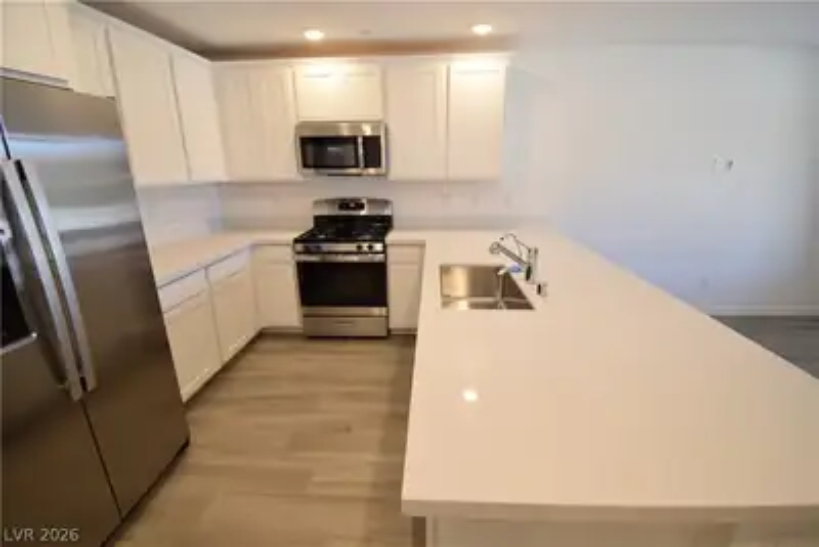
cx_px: 410
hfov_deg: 100.4
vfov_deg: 77.4
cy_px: 274
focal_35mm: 15
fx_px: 341
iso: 400
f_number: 5.6
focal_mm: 10
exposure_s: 1/30
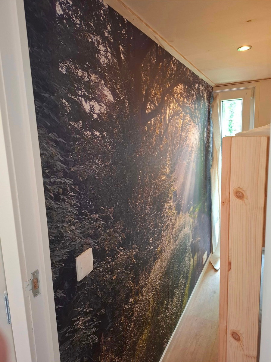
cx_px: 136
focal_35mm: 23
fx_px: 240
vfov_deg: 73.9
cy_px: 181
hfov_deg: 58.9
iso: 250
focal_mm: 5.54
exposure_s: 1/33
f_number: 1.8
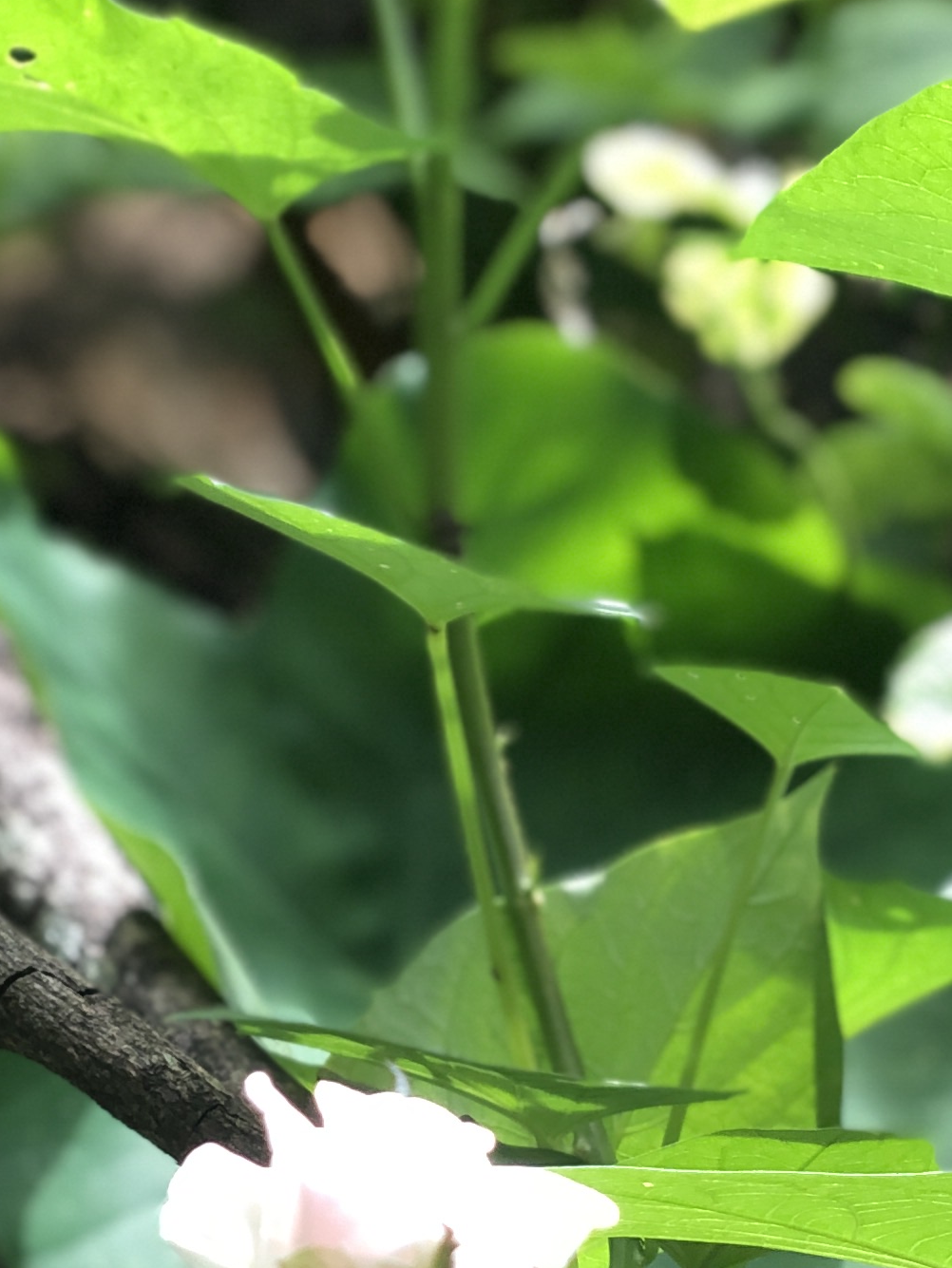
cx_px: 1098
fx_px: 5754
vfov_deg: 12.0
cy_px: 1893
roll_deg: +0.4
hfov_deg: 9.3
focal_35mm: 157
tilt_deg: +0.4
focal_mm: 6
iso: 20
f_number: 2.4
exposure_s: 1/120
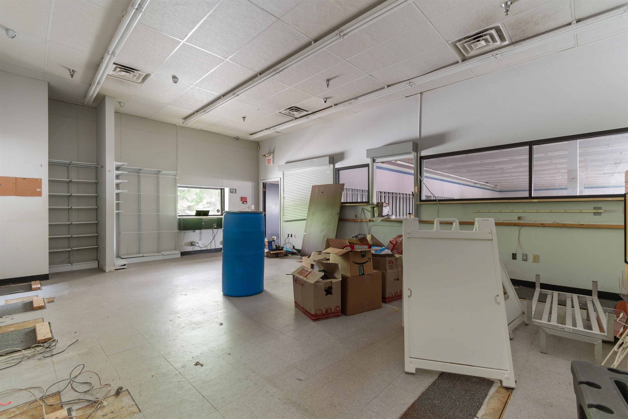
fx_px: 262
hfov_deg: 100.4
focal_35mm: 15
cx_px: 314
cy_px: 210
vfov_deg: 77.3
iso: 100
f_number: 4.5
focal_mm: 10
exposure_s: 1.6
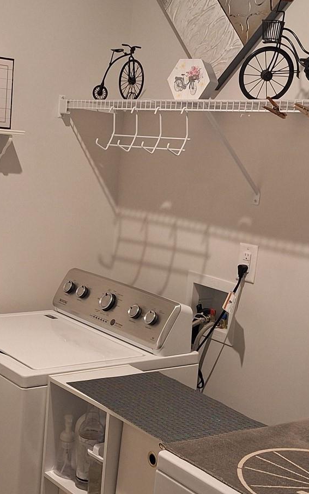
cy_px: 295
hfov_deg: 23.3
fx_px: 742
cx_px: 81
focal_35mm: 55
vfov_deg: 36.8
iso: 200
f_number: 1.8
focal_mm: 5.54
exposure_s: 1/40
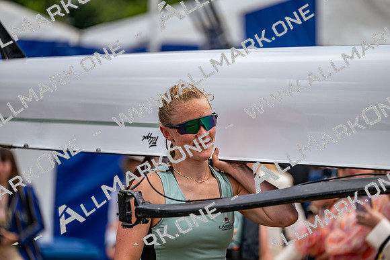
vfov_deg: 6.9
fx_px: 2167
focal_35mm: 200
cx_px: 195
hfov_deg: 10.3
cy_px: 130
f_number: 2.8
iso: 90
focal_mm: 200
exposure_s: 1/2000
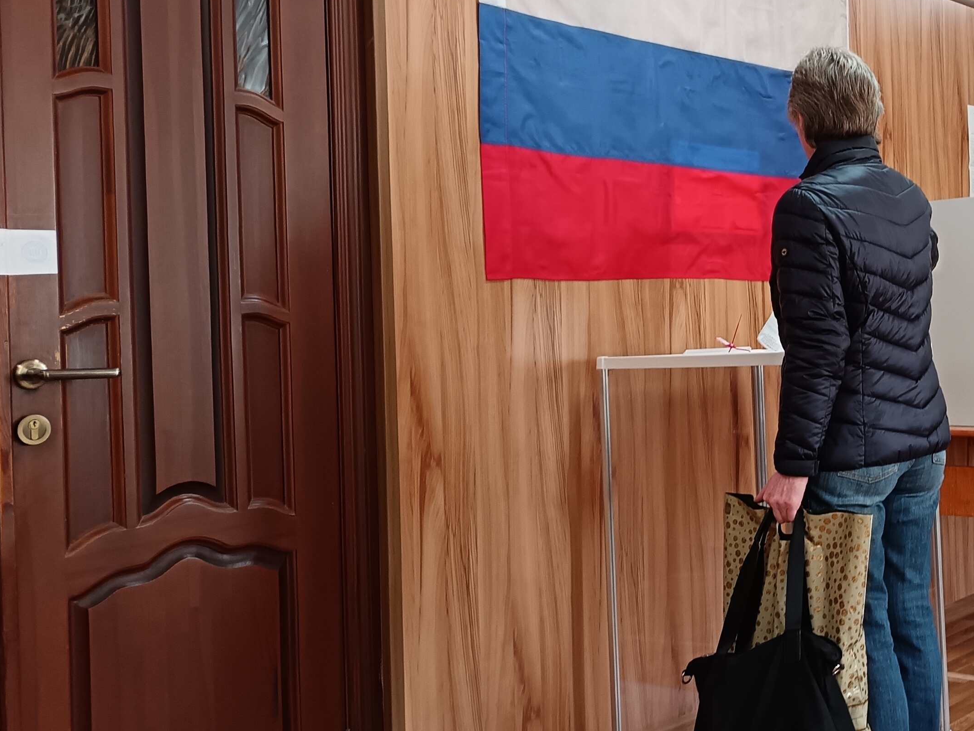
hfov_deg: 38.9
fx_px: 1266
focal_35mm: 45
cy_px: 314
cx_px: 890
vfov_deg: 32.1
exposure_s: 1/100
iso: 2367
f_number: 1.75
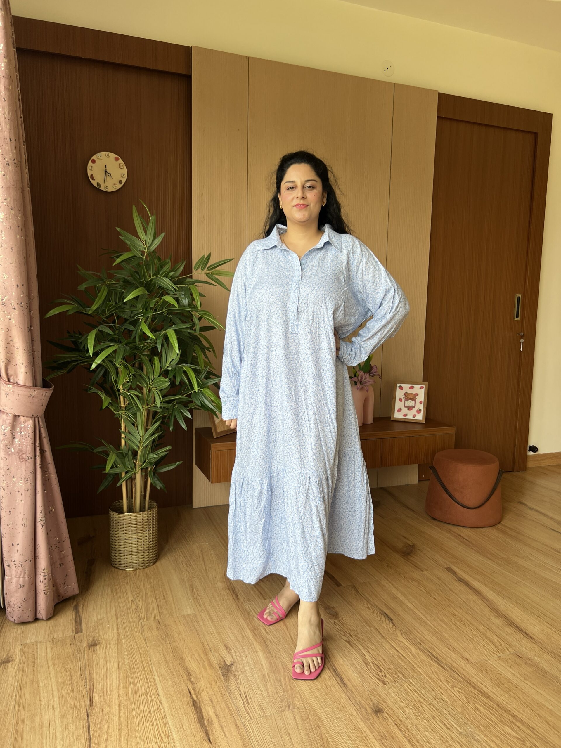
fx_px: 562
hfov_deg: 53.1
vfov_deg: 67.3
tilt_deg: -6.8
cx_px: 280
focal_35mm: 26
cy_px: 374
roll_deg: -0.6
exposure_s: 1/121
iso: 32
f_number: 1.5
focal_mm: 5.7
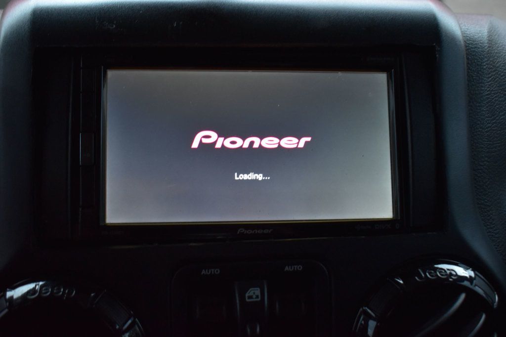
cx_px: 253
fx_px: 569
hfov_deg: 47.9
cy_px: 168
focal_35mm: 40
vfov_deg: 33.0
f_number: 4
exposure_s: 1/13
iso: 1600
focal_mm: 27
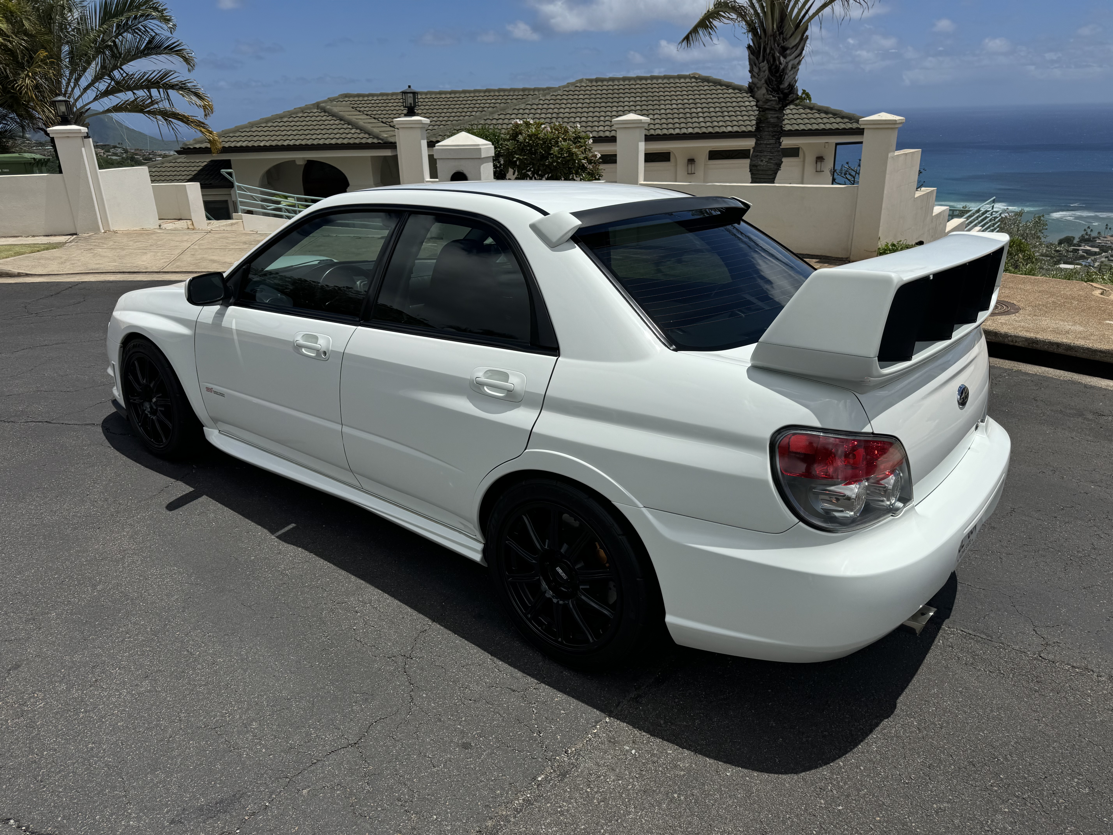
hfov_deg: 71.6
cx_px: 556
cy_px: 418
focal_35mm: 24
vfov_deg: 56.8
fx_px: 772
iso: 80
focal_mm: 6.76
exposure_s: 1/10417
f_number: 1.78
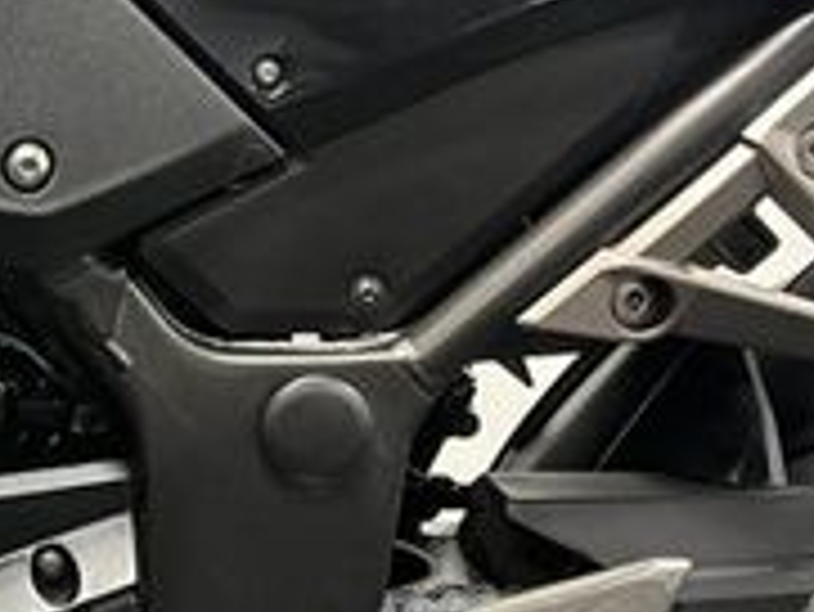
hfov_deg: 20.3
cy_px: 288
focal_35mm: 92
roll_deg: +0.2
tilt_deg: -4.1
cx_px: -90
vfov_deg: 16.1
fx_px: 2165
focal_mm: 5.1
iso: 500
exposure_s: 1/33
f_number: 1.6
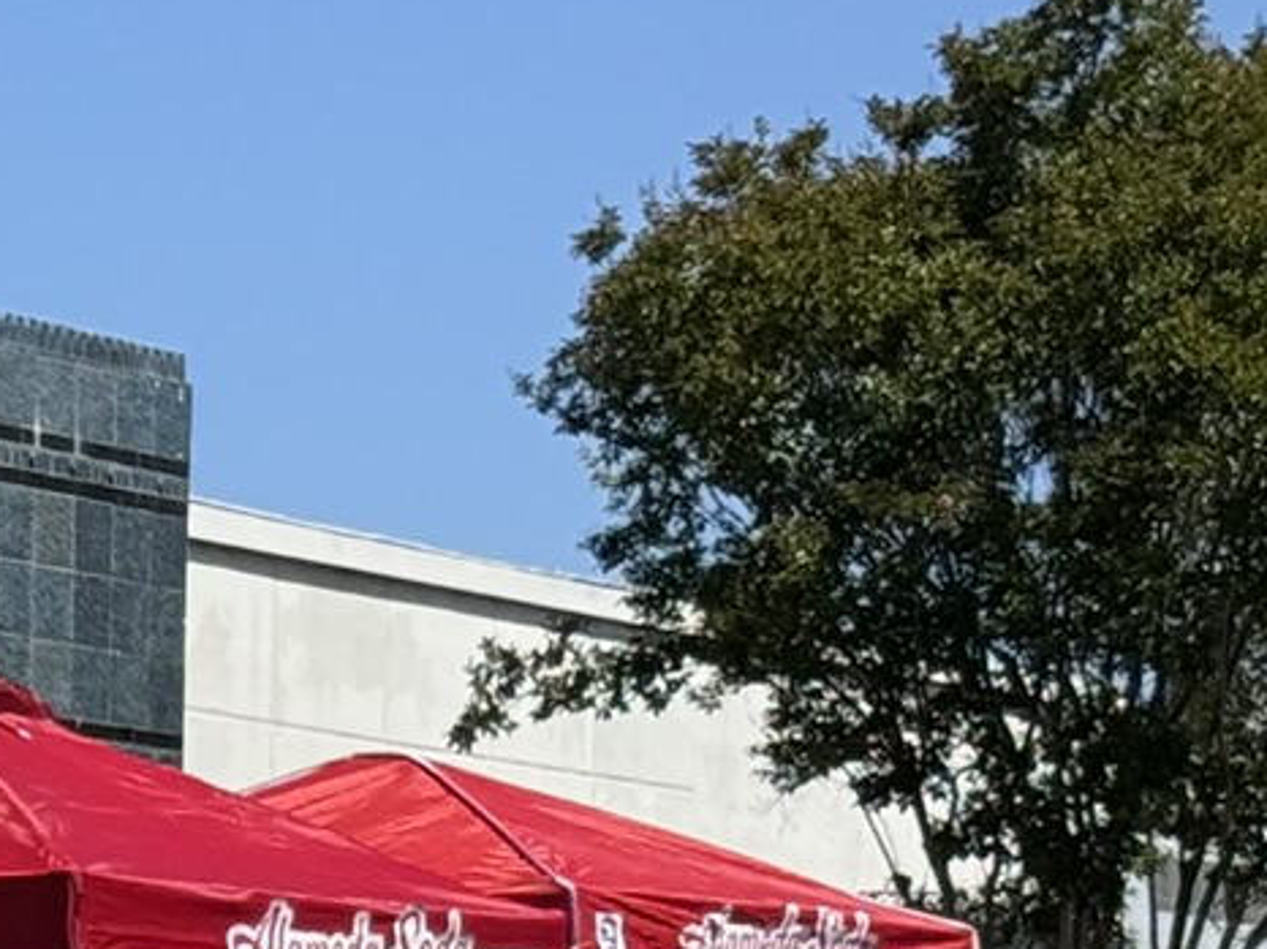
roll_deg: +0.0
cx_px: -1210
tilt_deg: -1.7
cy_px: 1593
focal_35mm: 211
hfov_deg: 8.9
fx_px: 7719
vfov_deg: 6.9
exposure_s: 1/4587
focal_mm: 6.76
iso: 64
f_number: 1.78
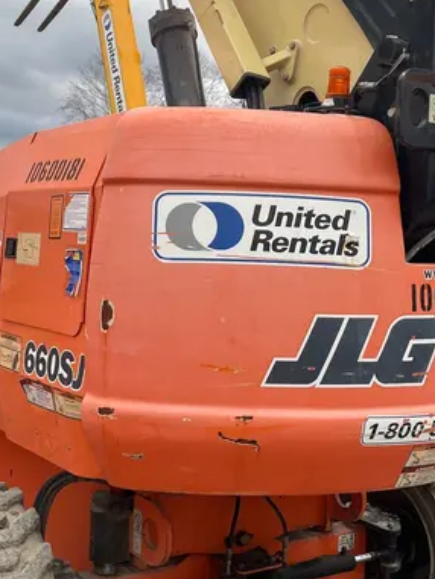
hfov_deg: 29.1
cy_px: 261
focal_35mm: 50
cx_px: 179
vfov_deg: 38.1
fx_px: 837
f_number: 1.6
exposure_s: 1/615
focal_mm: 5.1
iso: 50
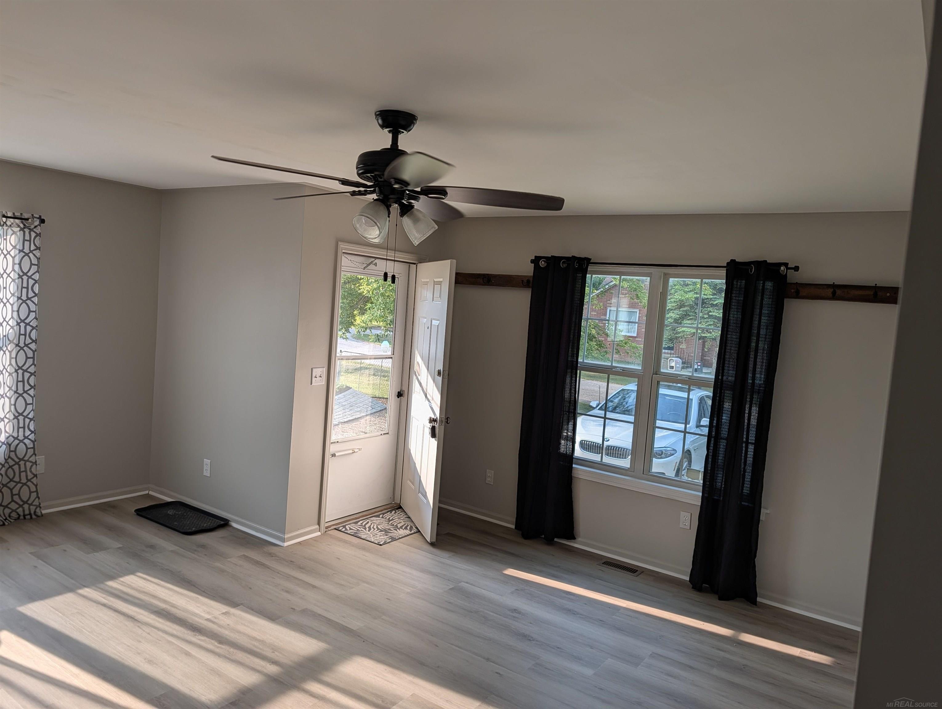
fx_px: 654
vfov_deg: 56.9
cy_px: 354
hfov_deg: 71.5
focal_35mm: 24
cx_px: 471
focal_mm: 6.9
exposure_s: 1/239
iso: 25
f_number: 1.68
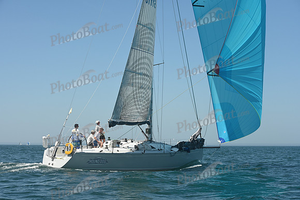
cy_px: 100
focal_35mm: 70
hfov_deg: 28.8
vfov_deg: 19.5
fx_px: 583
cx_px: 150
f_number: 9
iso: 320
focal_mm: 70
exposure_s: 1/1000
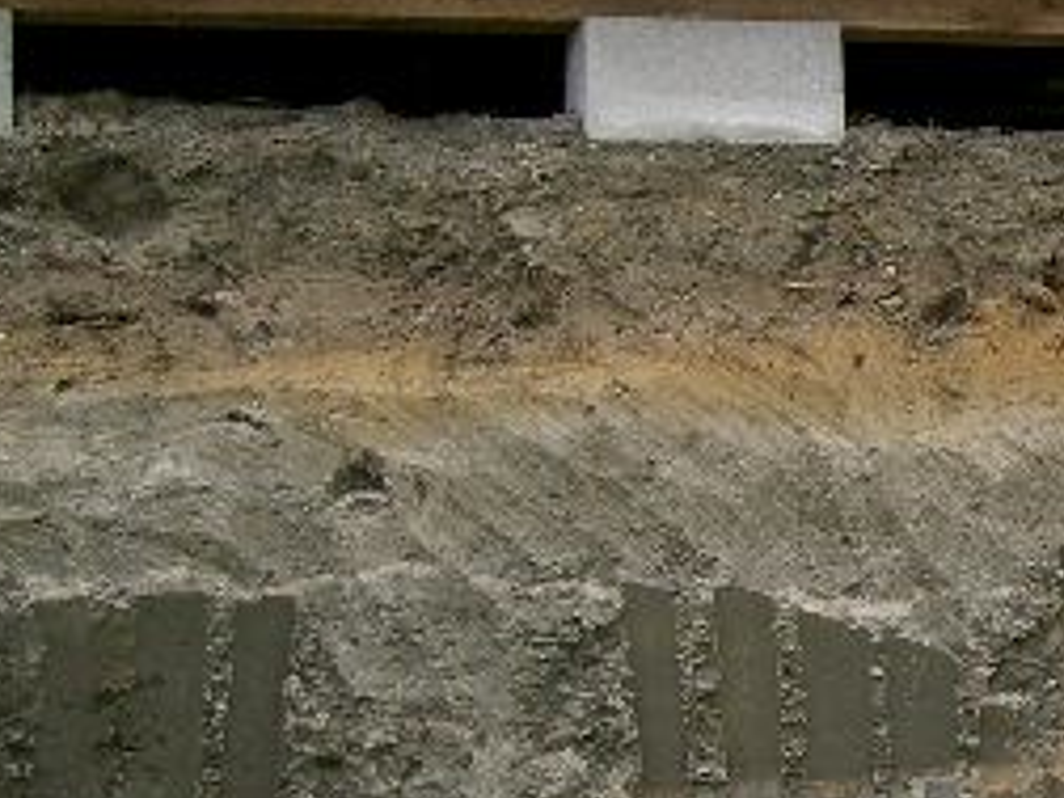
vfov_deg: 14.9
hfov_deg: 18.7
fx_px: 3043
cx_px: 1284
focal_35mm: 99
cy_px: 511
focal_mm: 8
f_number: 2.8
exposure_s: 1/200
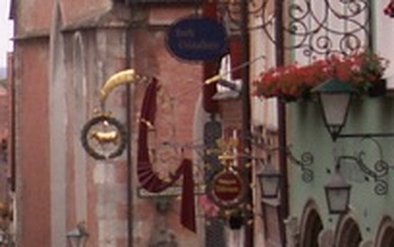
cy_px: 77
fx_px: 3429
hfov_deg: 6.5
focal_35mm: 319
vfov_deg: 4.1
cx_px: -85
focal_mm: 7.99
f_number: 5
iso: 50
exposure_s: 1/125
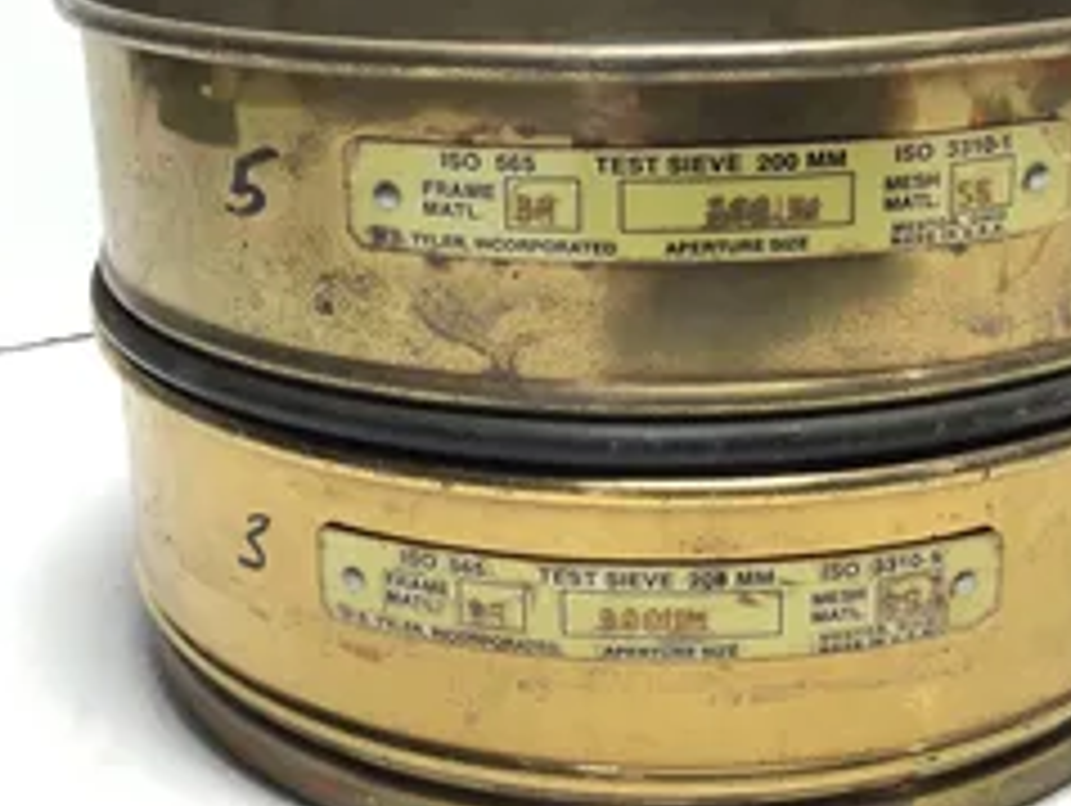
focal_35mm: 52
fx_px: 1610
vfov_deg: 27.8
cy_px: 234
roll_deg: +0.0
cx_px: 626
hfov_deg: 36.7
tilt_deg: -16.6
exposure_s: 1/60
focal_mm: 3.3
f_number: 2.4
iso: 32
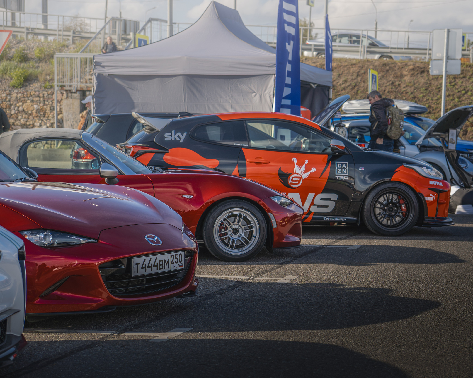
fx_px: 1222
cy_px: 184
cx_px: 271
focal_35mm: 87
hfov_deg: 21.9
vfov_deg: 17.6
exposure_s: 1/1000
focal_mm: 50
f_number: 3.5
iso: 100
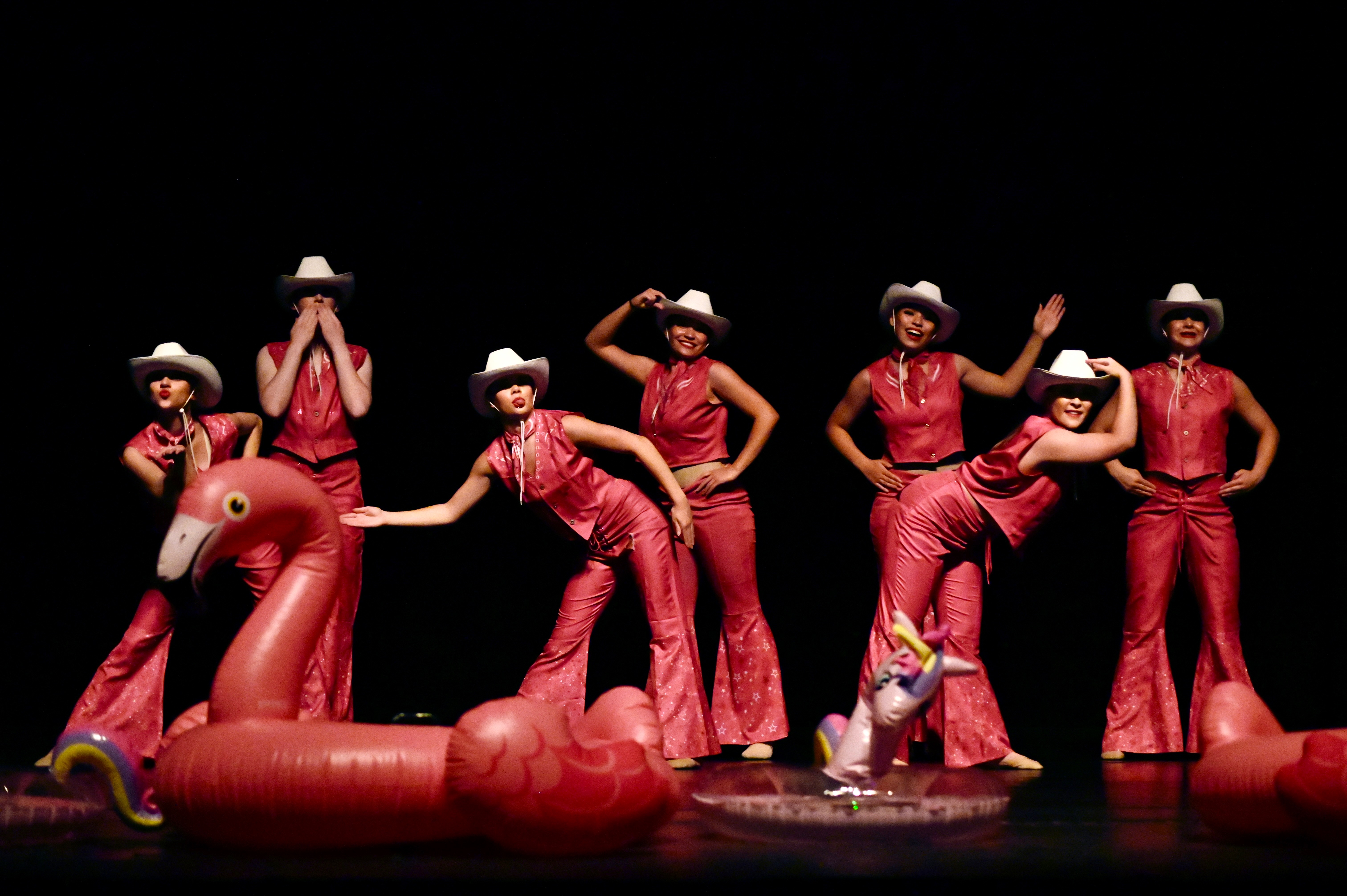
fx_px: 4562
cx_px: 674
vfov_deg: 11.2
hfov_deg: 16.8
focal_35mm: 122
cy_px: 448
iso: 18000
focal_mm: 122
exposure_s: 1/125
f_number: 4.2
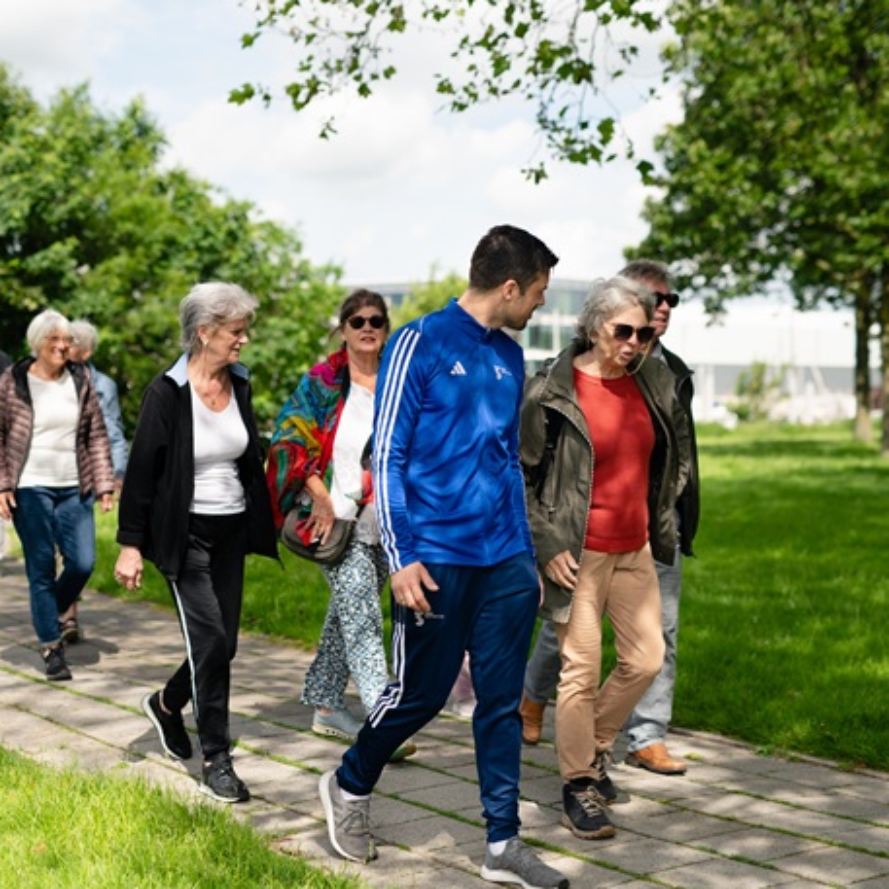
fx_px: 1889
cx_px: 348
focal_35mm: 65
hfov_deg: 26.4
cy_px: 444
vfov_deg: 26.5
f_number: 2.2
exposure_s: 1/3200
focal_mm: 50
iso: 125
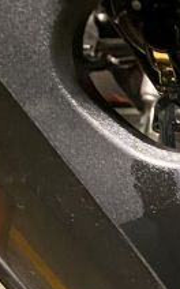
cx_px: 665
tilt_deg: -19.3
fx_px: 1086
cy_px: 367
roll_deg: +1.5
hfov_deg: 7.4
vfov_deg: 14.6
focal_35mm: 138
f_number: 1.8
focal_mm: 4.25
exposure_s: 1/50
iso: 320
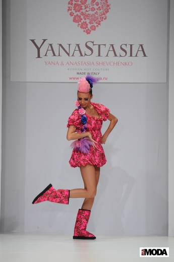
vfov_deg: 7.4
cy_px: 131
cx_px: 87
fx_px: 2018
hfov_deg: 4.9
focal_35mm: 278
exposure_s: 1/320
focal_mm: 185
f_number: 3.2
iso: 800
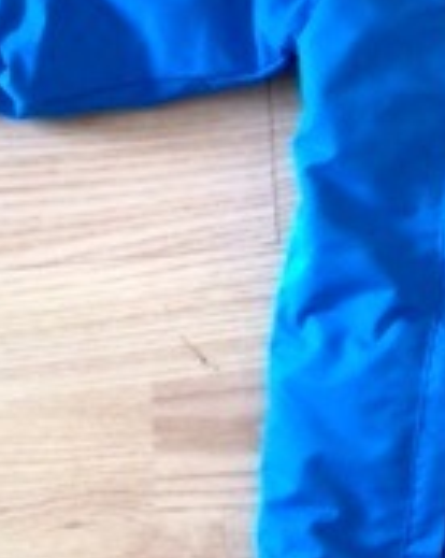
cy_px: 145
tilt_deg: -81.5
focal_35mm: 105
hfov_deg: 13.9
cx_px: 632
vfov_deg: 18.2
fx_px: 1732
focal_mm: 4.15
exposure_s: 1/33
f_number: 2.2
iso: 160
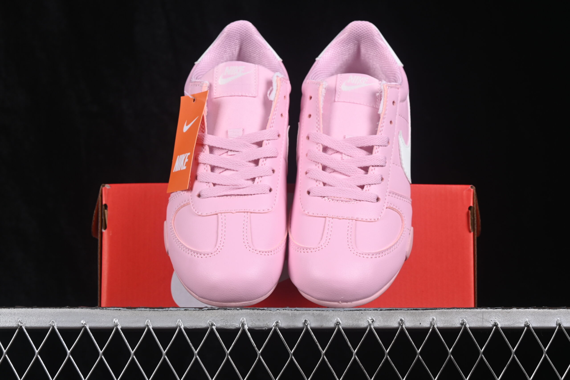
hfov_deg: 27.0
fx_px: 1187
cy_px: 190
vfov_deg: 18.2
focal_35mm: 75
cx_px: 285
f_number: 8
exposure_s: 1/80
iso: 160
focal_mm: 50
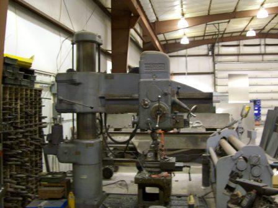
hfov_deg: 51.4
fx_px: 289
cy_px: 104
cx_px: 139
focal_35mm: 36
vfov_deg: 39.7
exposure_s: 1/8
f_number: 2.7
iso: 200
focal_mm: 6
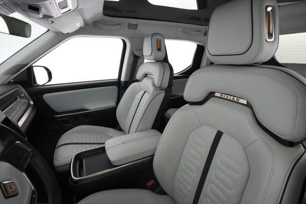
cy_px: 96
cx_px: 162
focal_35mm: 18
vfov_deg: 67.3
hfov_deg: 89.9
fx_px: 153
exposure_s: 1/25
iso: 8000
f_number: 7.1
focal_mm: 17
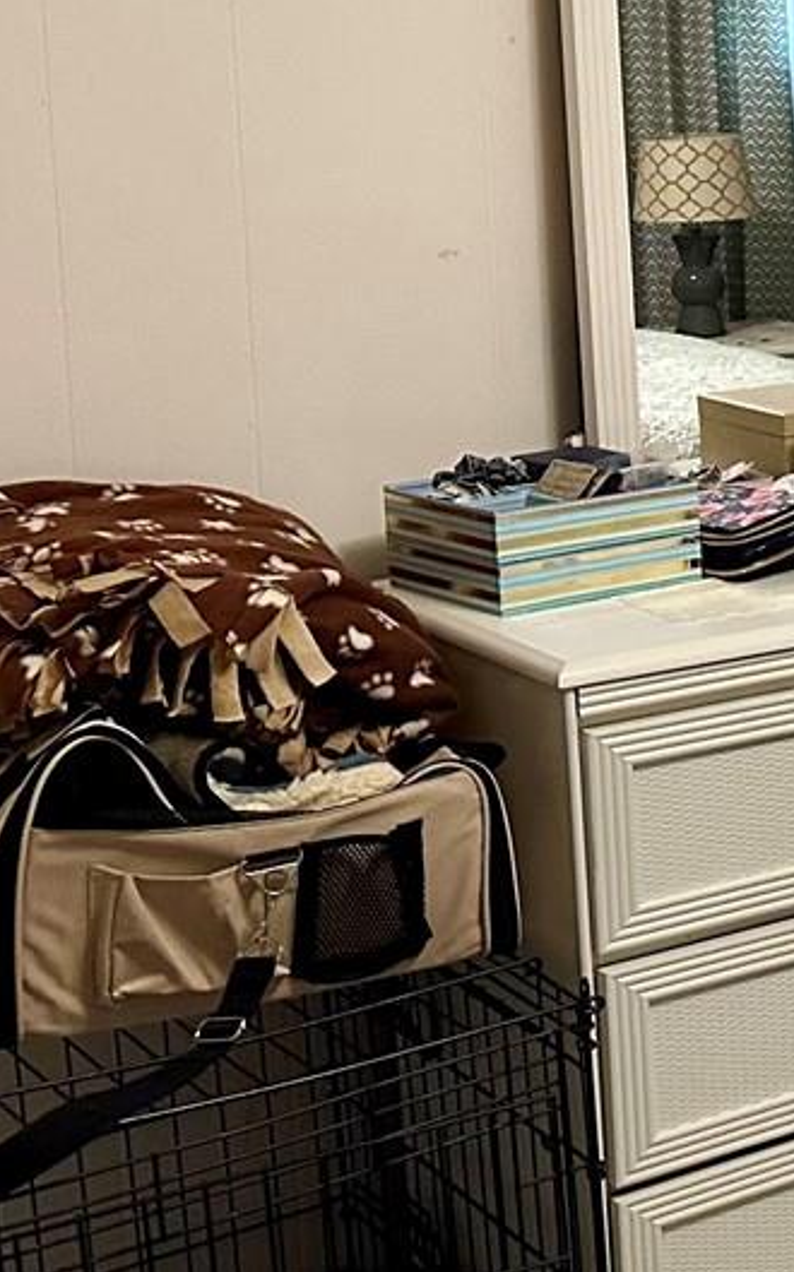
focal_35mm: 77
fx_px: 2670
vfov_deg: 26.5
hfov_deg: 13.2
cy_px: 341
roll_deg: -1.8
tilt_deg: -8.7
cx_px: 1843
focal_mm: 6.86
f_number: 1.78
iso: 400
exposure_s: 1/60
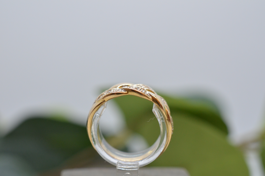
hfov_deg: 33.5
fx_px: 441
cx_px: 132
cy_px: 88
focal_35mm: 60
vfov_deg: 22.5
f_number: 9
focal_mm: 40
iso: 1000
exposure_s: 1/200
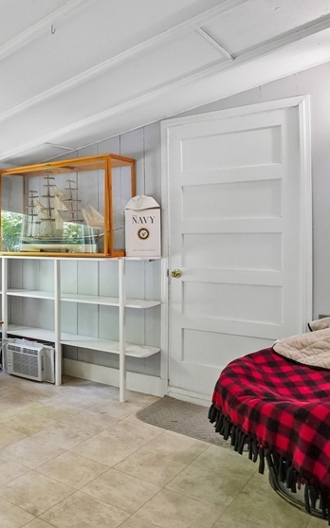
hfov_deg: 38.5
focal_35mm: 30
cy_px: 243
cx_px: 24
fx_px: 432
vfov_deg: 62.8
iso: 3200
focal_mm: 16
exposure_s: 1/30
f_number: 9
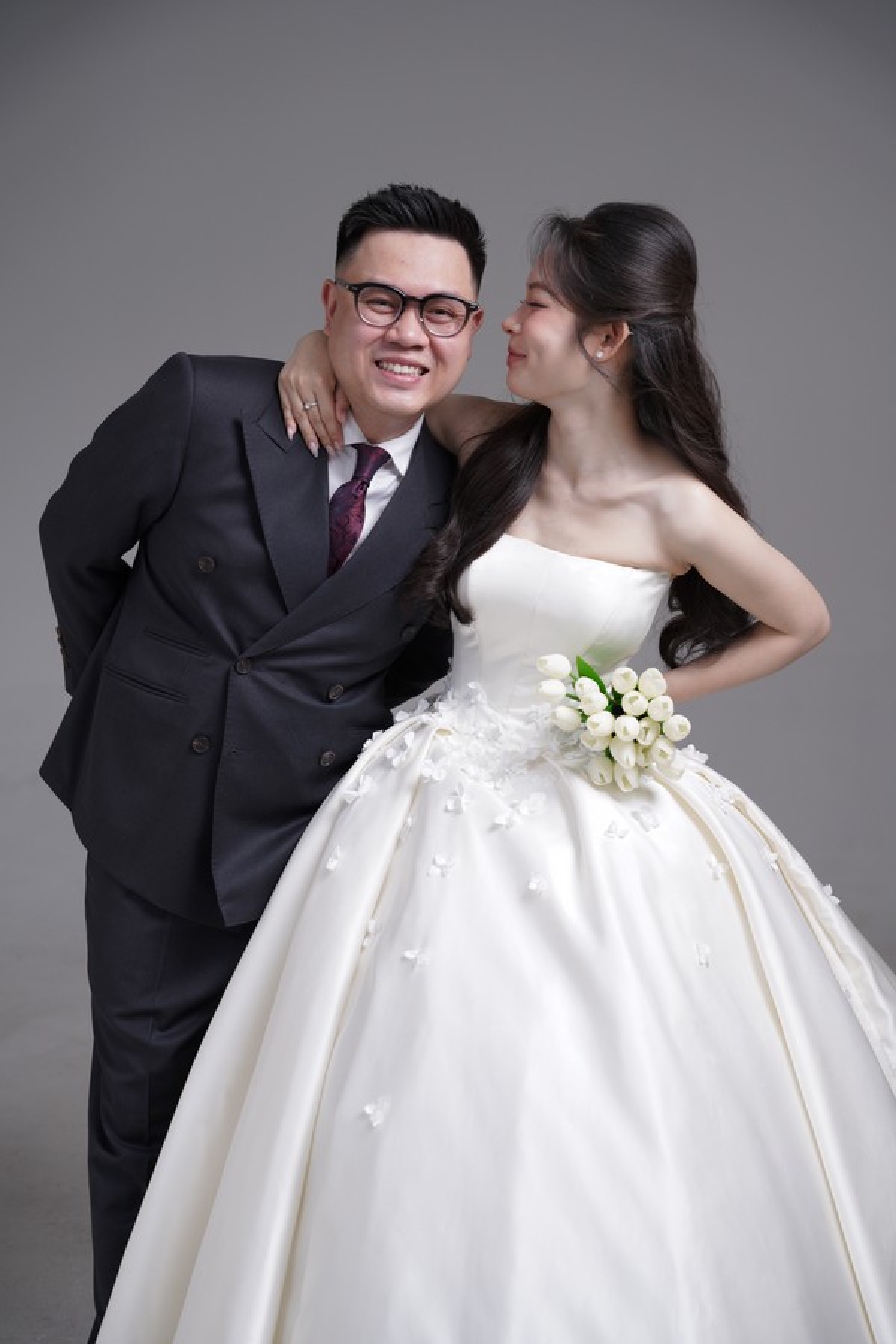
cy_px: 672
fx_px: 1960
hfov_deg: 25.8
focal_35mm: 52
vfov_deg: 37.9
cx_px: 448
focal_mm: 52.5
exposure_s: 1/200
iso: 500
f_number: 3.5
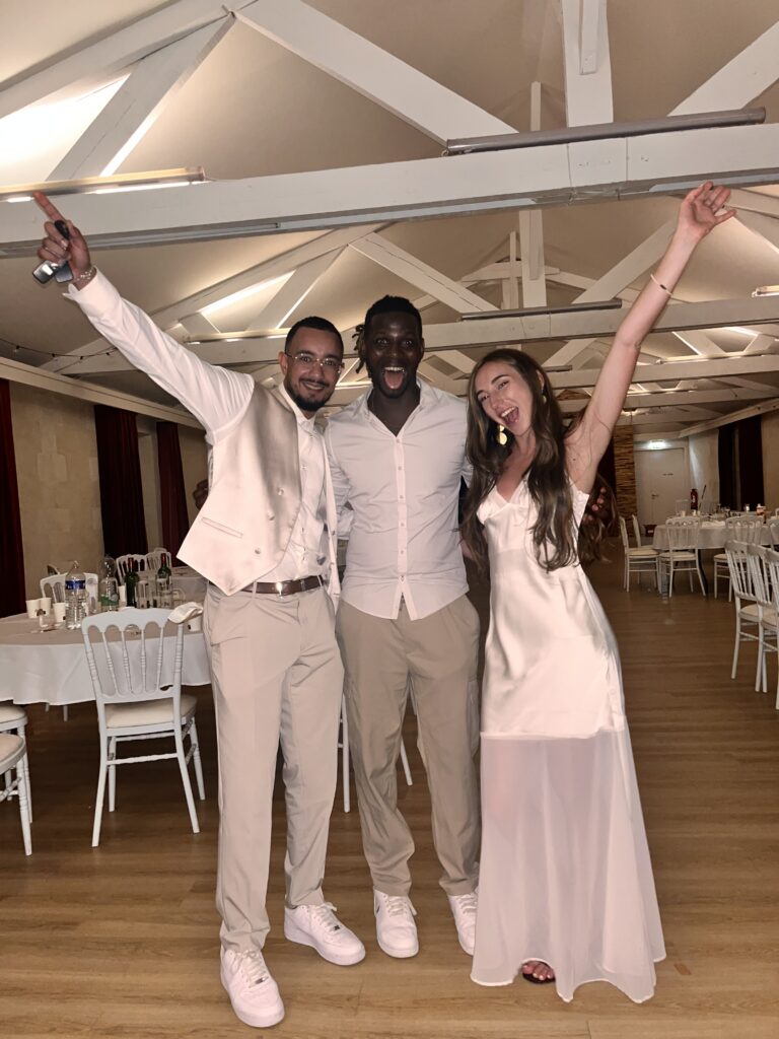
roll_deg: +4.6
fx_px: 780
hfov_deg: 53.1
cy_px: 520
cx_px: 390
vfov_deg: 67.3
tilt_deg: -0.8
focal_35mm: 26
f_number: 1.6
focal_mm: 5.1
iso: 160
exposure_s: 1/13
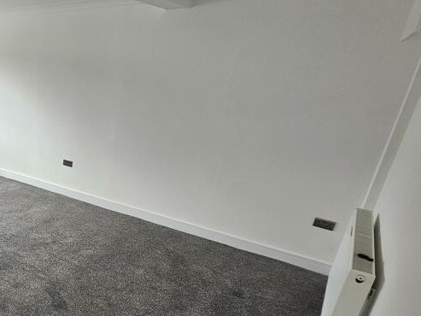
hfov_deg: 53.7
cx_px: 15
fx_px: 328
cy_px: 196
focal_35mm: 27
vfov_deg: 50.9
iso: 64
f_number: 2.2
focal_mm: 2.2
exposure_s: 1/71
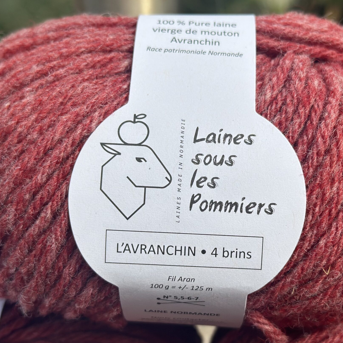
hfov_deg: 25.7
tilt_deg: -5.9
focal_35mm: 67
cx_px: 197
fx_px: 751
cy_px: 183
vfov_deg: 25.7
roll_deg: +1.8
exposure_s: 1/3876
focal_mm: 6.86
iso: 80
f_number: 1.78
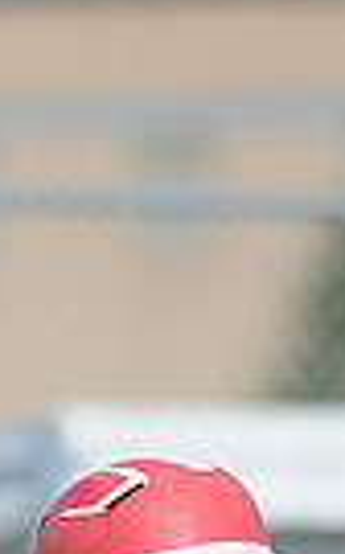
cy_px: 866
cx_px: 2
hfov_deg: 0.9
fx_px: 23046
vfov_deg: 1.4
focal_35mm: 1527
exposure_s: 1/1600
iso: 200
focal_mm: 300
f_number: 4
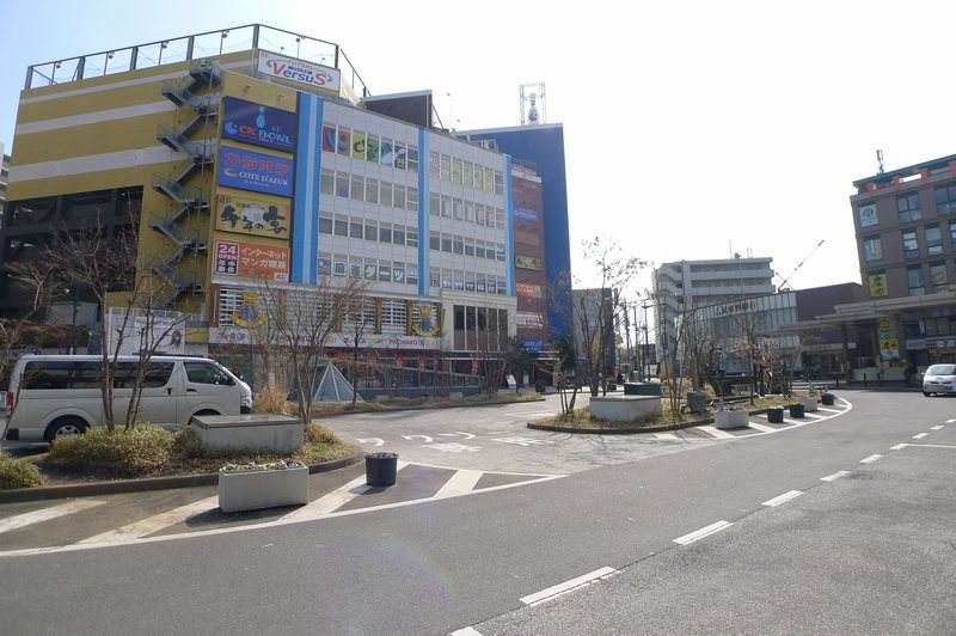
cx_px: 478
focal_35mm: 18
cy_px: 318
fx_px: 478
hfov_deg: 90.0
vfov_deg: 67.3
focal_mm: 3.9
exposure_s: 1/2000
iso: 100
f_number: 2
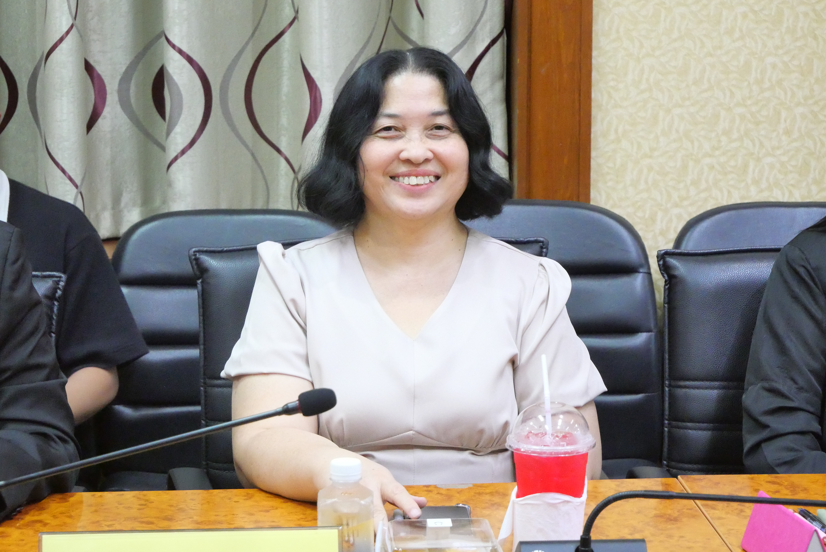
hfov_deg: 18.9
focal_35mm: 108
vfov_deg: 12.7
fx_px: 2479
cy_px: 276
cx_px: 413
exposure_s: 1/40
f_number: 5.6
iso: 6400
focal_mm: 52
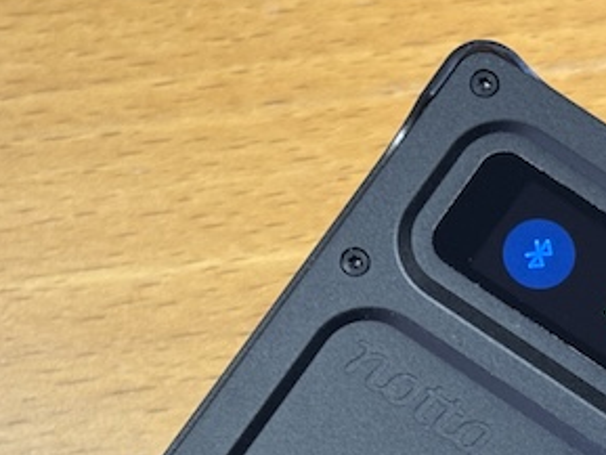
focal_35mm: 144
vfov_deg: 10.1
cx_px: 491
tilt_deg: -75.2
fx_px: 2522
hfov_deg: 13.6
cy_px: 568
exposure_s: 1/33
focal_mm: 5.96
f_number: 1.6
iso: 100
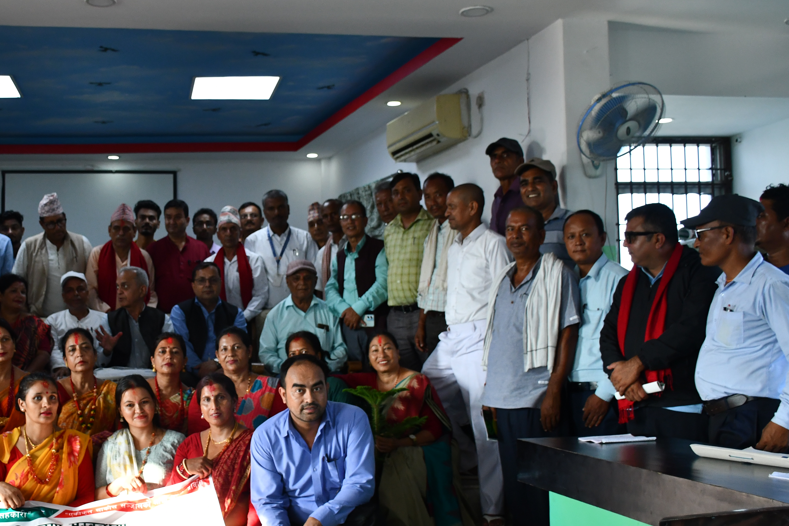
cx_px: 248
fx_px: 1052
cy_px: 298
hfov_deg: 40.5
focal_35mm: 48
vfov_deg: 28.0
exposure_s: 1/250
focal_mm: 22
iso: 800
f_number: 3.5
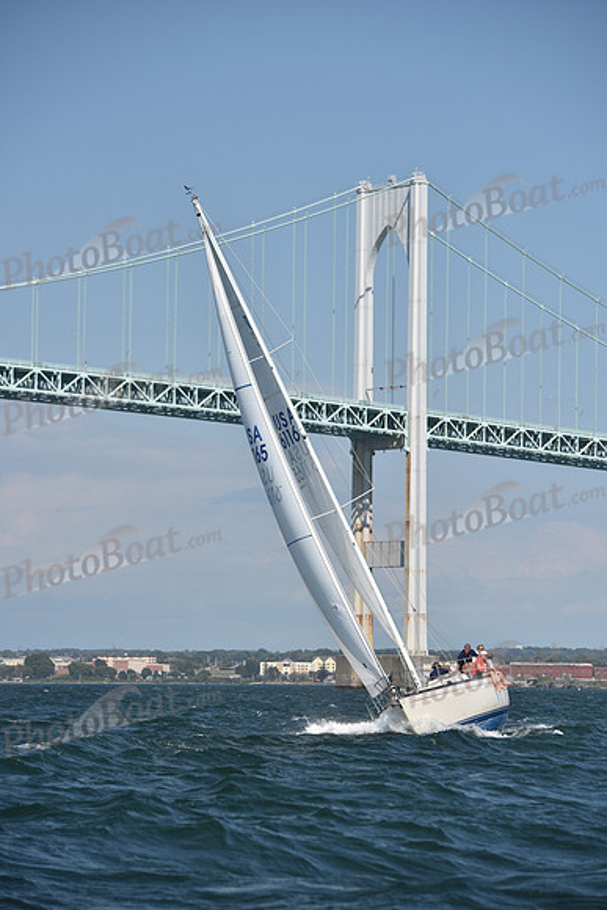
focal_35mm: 140
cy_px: 455
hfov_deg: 9.8
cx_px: 304
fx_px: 3538
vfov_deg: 14.7
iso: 250
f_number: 5.6
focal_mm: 140
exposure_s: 1/1000
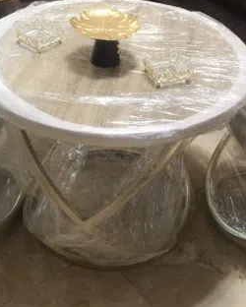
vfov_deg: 33.5
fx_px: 509
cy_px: 139
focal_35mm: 56
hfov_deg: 27.2
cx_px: 121
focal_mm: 3.99
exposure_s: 1/17
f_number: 1.8
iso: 50
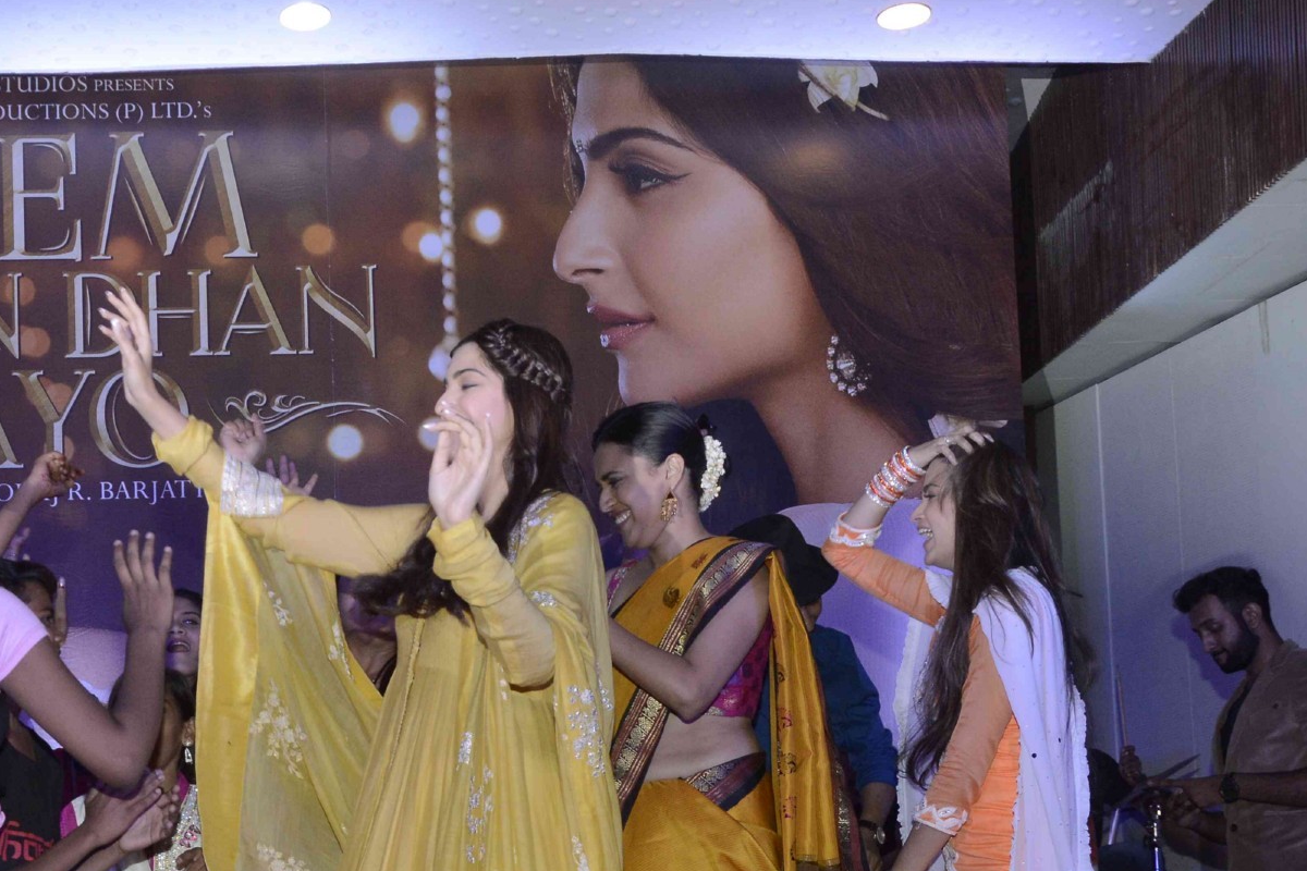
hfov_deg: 31.7
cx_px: 303
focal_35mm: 62
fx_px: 2251
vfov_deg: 21.4
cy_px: 809
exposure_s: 1/160
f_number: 8
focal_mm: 22
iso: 800
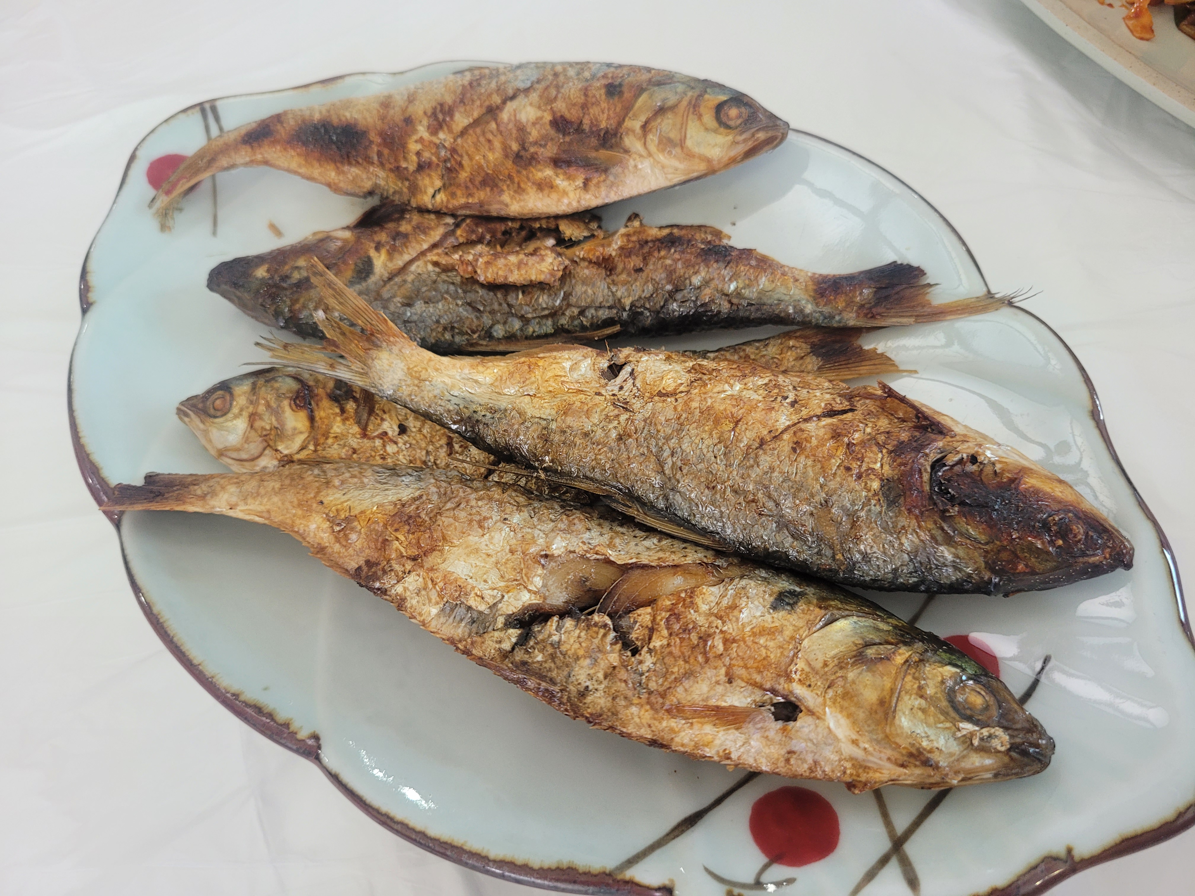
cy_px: 448
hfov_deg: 67.3
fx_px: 898
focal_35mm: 26
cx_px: 598
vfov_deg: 53.1
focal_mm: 5.4
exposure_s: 1/120
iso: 250
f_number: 1.8
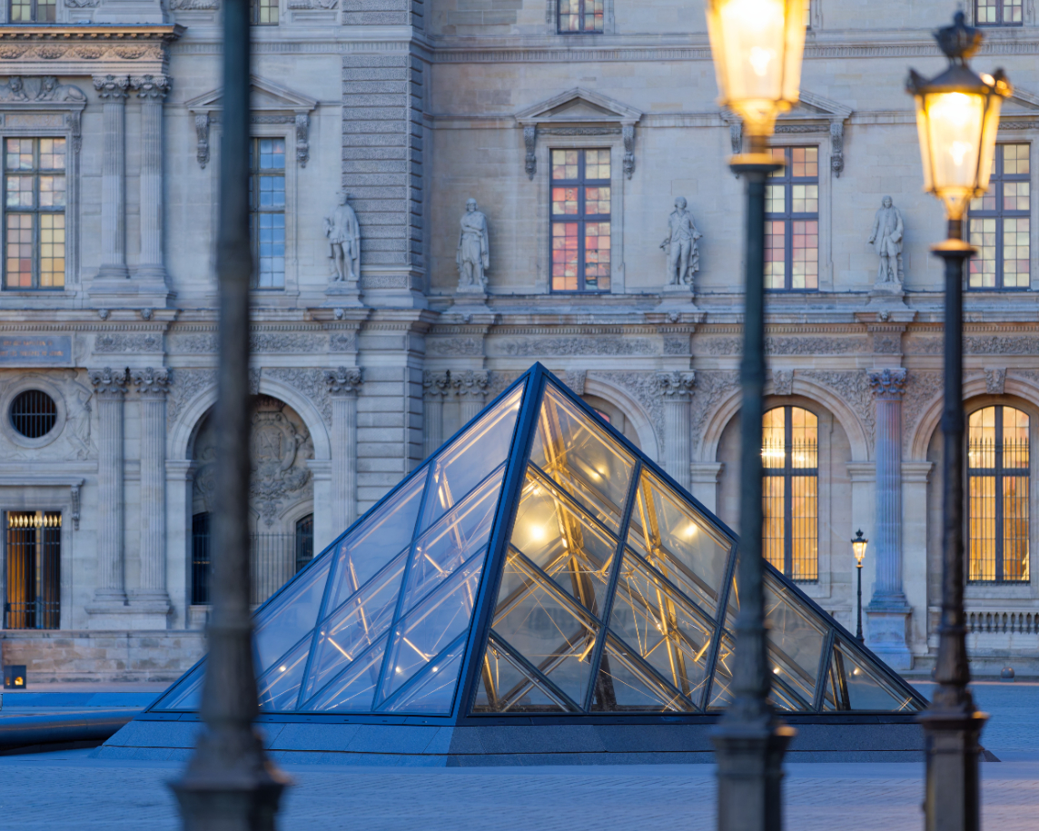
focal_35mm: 226
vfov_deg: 6.8
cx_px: 538
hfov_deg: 8.5
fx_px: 6953
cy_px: 371
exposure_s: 1/15
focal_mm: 170.1
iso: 320
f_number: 2.8
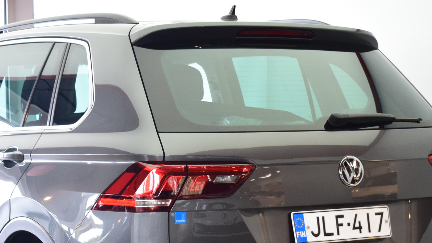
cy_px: 237
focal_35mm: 96
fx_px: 1100
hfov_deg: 22.2
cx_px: 163
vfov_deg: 12.5
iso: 1600
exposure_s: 1/160
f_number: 4.8
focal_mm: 36
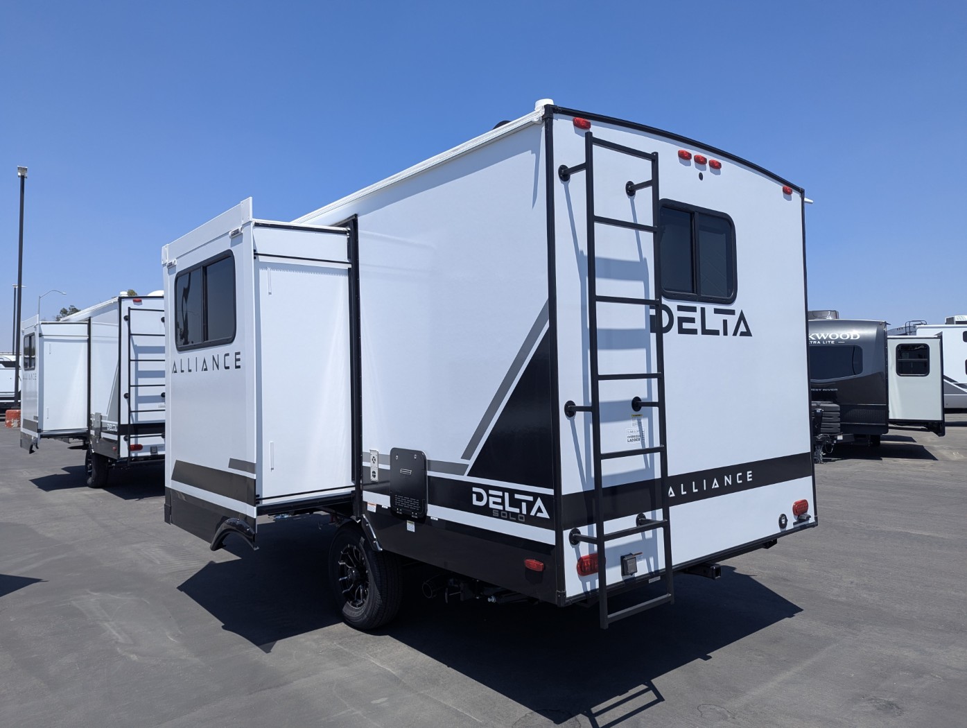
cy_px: 364
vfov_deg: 56.9
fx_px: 671
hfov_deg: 71.5
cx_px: 484
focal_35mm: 24
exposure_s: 1/2358
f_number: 1.85
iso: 48
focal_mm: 6.81
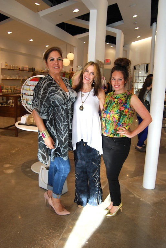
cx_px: 83
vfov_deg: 57.2
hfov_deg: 40.1
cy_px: 124
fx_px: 228
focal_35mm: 33
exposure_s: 1/60
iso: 200
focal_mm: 22
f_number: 4
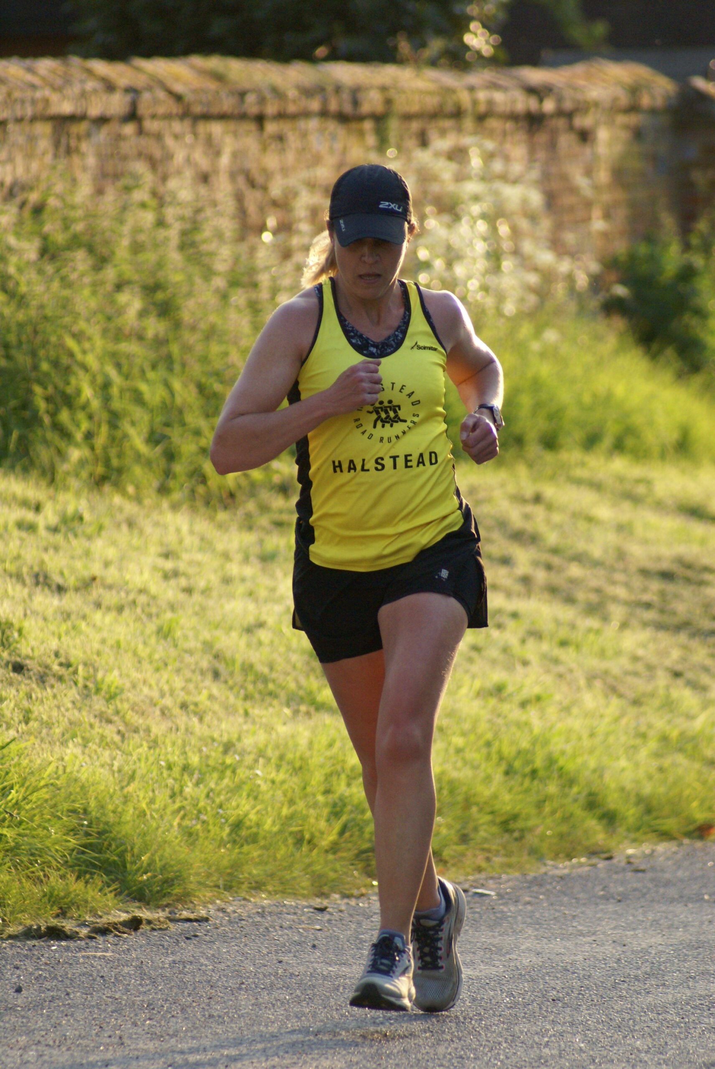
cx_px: 358
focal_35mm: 375
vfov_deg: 5.5
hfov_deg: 3.7
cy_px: 534
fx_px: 11151
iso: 640
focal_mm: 250
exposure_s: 1/500
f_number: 5.6
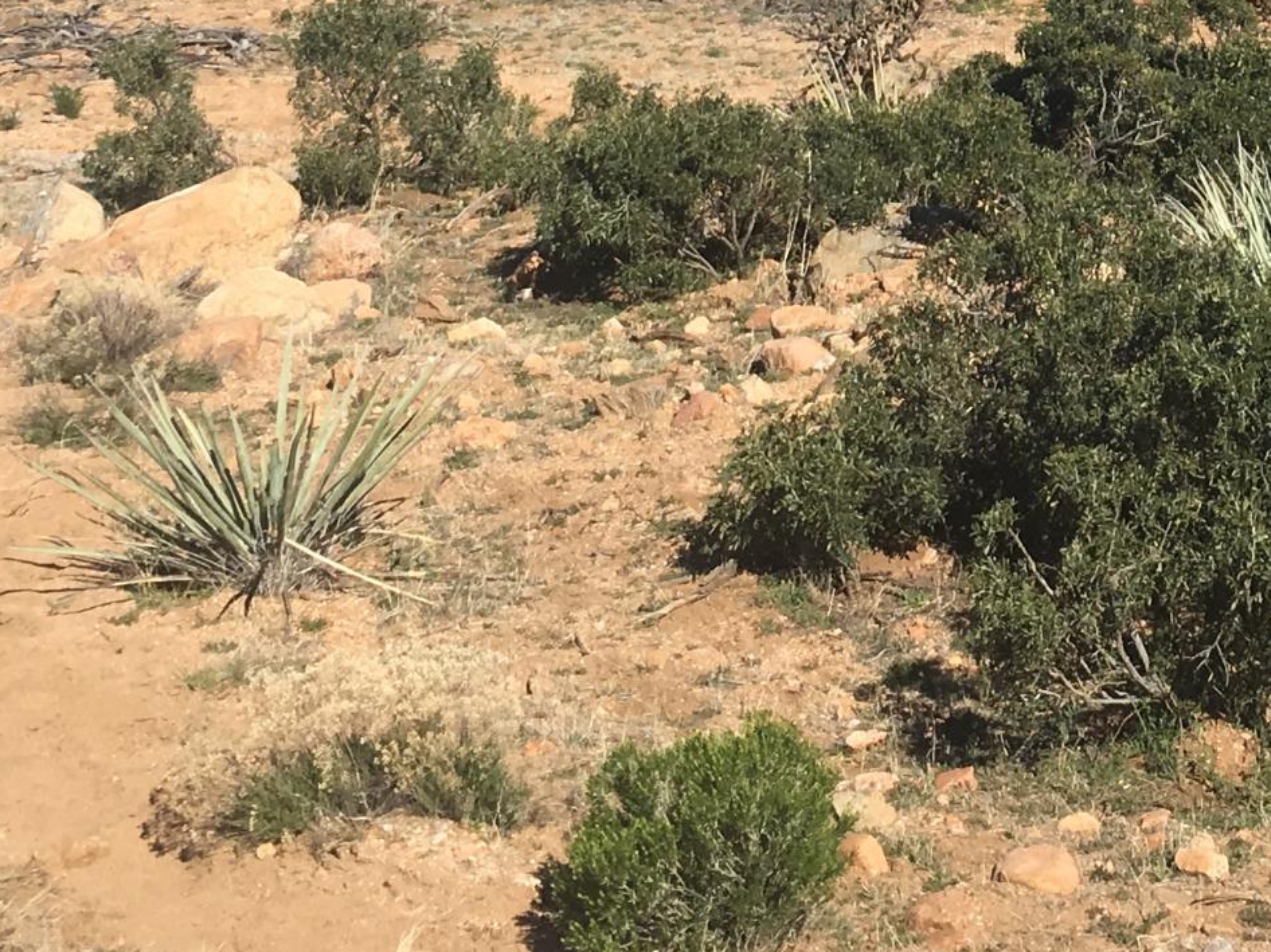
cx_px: 1217
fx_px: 3377
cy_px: -418
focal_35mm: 92
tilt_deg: -2.5
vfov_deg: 15.0
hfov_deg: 20.7
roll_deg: -2.6
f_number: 2.2
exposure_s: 1/2024
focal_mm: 4.15
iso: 25
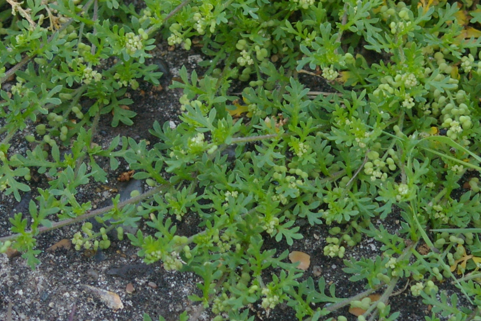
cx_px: 240
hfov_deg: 19.5
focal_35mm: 105
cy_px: 160
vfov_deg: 13.0
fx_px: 1403
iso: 800
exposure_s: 1/90
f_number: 6.7
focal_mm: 70
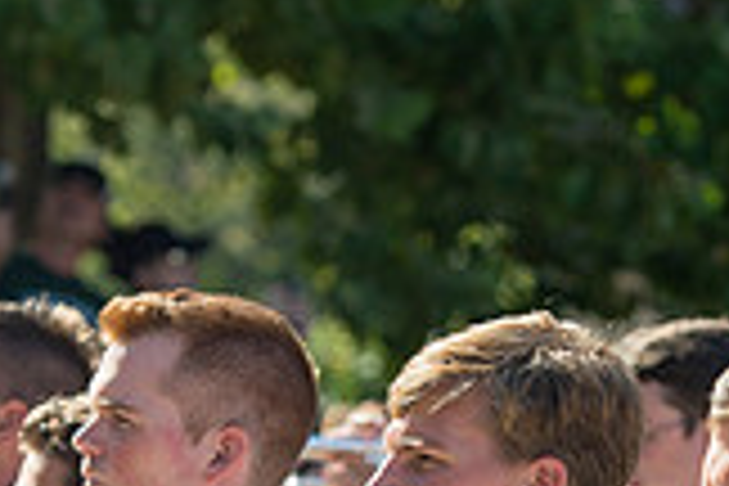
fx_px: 7613
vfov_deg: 3.6
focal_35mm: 376
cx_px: 576
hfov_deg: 5.5
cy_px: 819
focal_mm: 105
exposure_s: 1/1000
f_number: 4.5
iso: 200
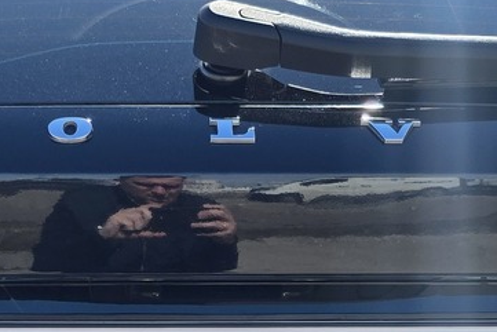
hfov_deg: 19.2
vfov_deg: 12.6
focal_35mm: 106
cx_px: 193
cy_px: 412
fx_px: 1464
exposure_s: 1/3972
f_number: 1.7
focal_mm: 6.3
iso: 80
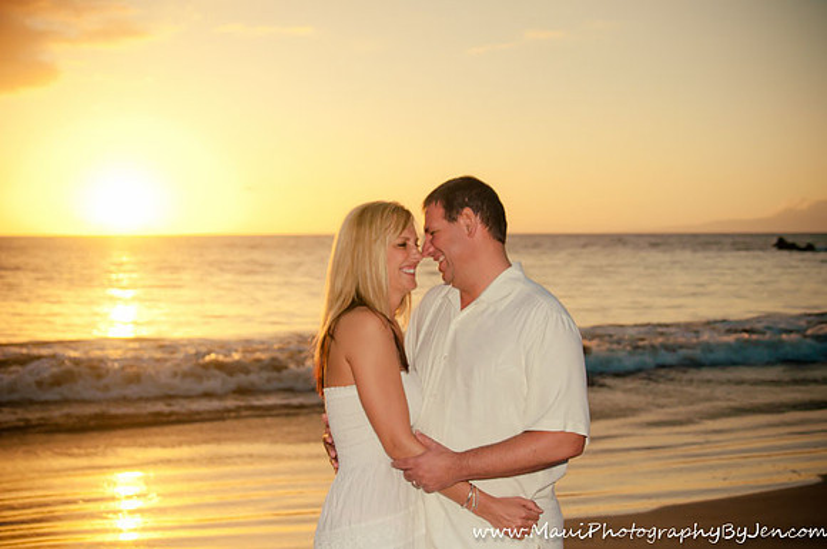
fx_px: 1101
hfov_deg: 41.2
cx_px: 414
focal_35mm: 48
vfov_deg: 28.0
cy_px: 274
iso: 400
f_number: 2.8
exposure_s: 1/4000
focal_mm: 32
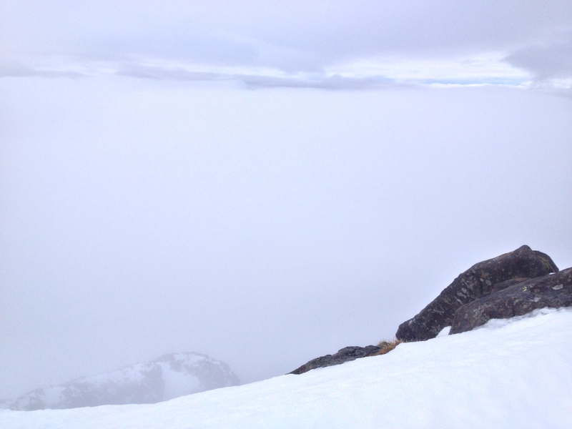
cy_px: 214
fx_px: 578
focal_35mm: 35
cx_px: 286
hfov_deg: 52.6
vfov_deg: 40.7
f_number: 2.4
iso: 50
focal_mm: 4.28
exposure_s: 1/2304
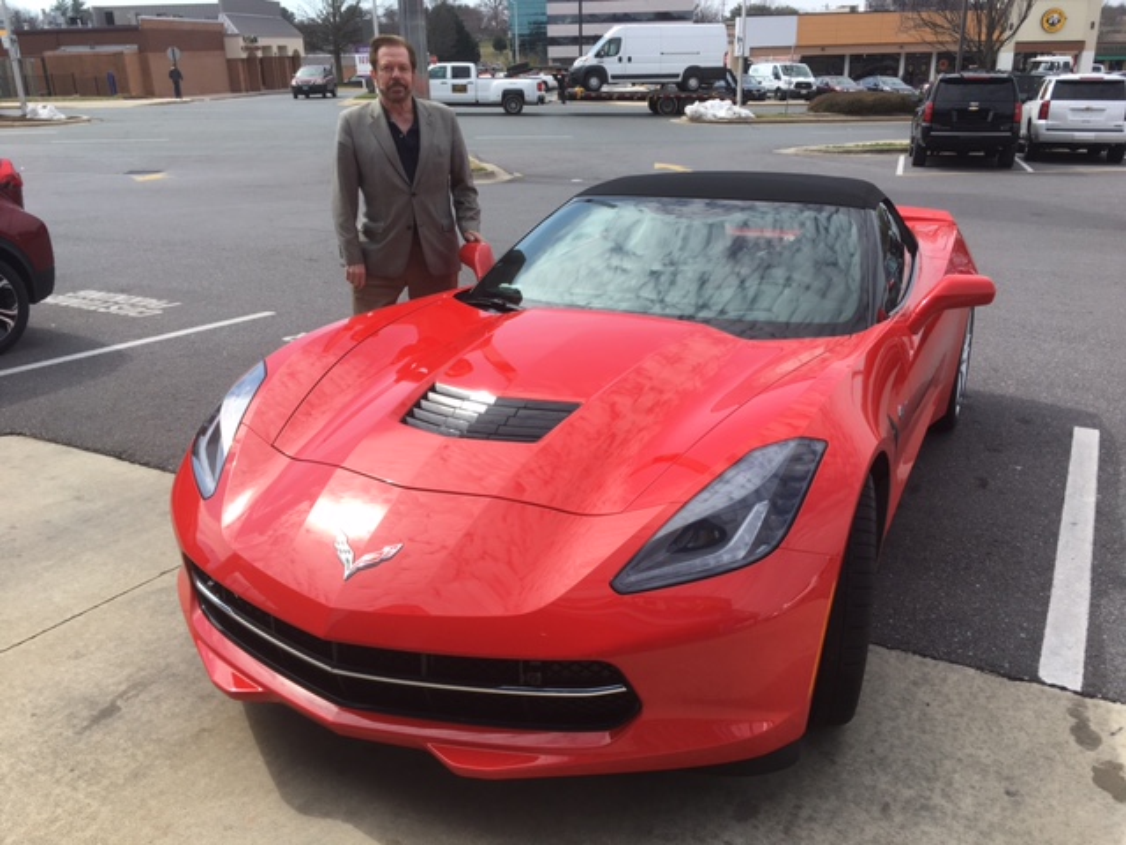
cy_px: 422
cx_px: 563
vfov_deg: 48.2
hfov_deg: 61.7
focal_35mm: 29
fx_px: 943
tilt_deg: -21.6
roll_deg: +1.1
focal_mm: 4.15
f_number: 2.2
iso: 25
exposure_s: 1/927
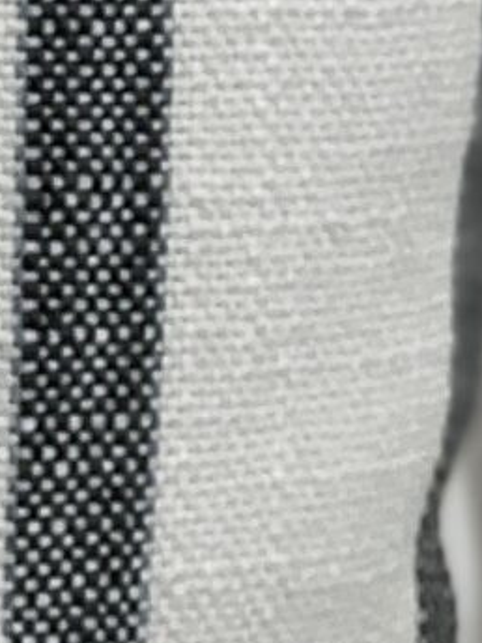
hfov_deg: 3.8
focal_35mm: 387
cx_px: -370
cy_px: -346
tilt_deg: -18.9
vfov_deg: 5.1
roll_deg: -0.3
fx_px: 7185
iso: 20
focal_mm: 6
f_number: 2
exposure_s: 1/786
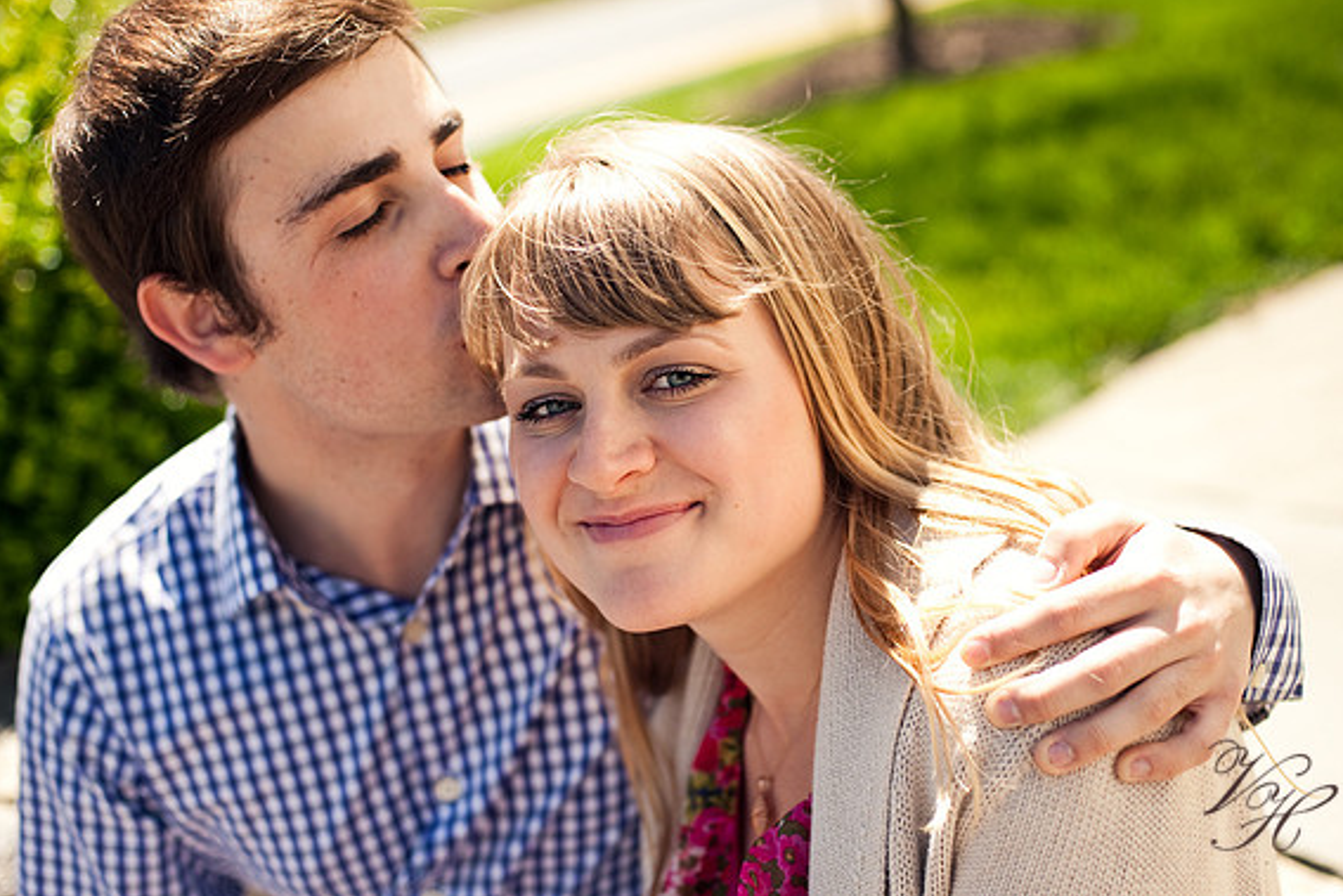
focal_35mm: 51
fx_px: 1903
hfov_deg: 38.9
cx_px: 676
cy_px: 442
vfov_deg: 26.5
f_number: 2.5
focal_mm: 50
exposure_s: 1/1600
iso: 200
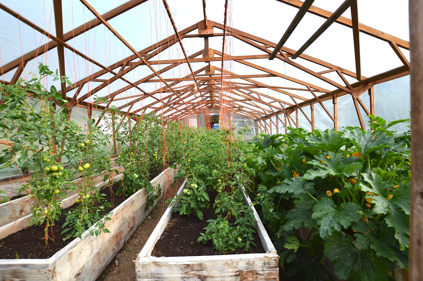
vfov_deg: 77.2
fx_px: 176
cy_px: 140
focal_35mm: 15
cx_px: 212
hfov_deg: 100.4
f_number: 5.6
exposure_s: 1/125
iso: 110
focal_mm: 10
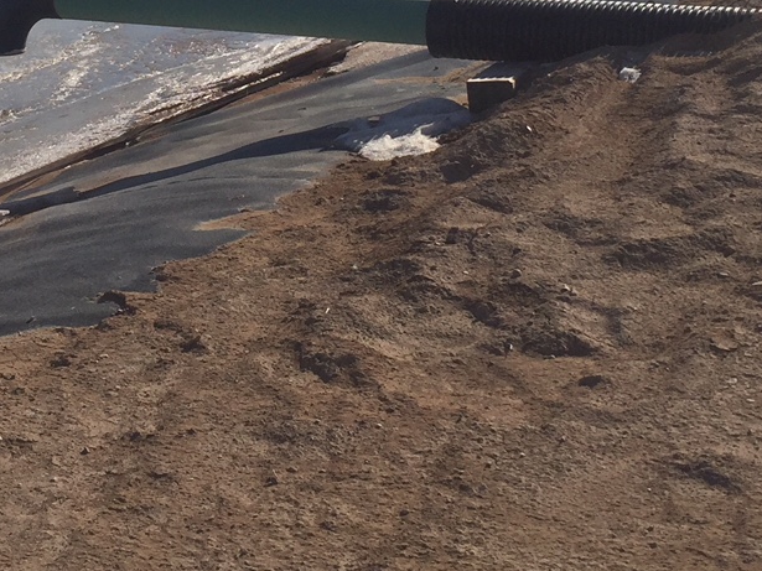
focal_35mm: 77
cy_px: -74
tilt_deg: -7.5
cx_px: 290
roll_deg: -0.8
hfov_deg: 25.3
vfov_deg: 18.3
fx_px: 1695
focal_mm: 4.15
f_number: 2.2
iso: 32
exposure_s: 1/4950
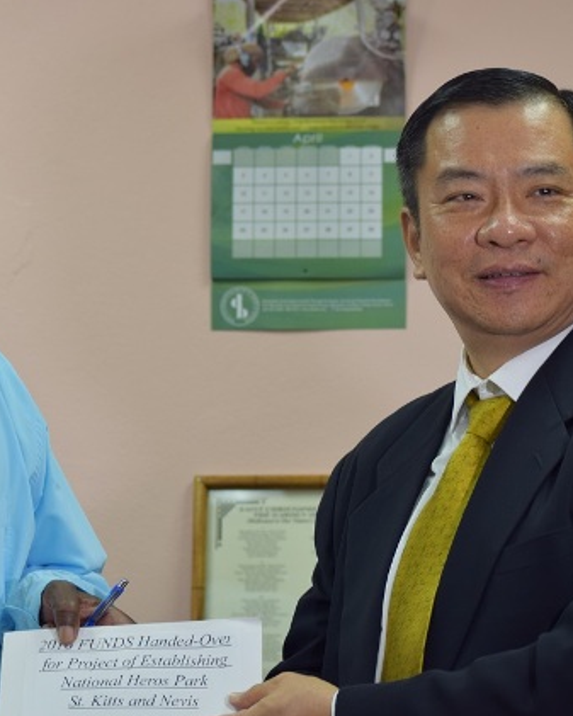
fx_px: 2494
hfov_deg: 13.1
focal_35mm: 118
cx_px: 175
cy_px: 359
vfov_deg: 16.3
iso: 400
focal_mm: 55
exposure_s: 1/60
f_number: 4
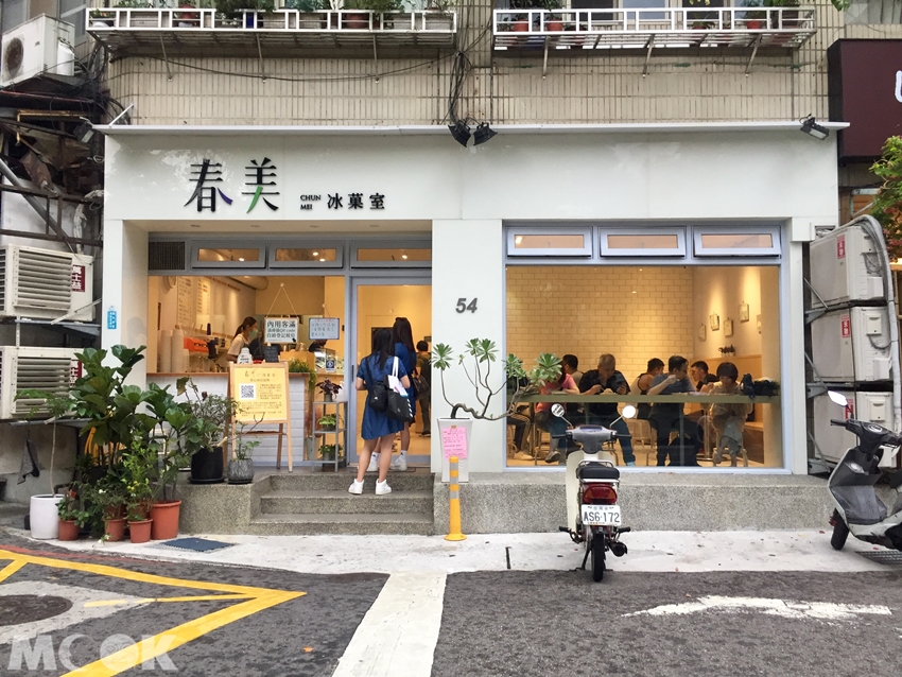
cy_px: 338
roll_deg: -1.5
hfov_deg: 61.6
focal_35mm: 29
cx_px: 451
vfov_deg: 48.2
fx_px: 756
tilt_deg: +4.1
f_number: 2.2
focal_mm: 4.15
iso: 32
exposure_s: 1/30
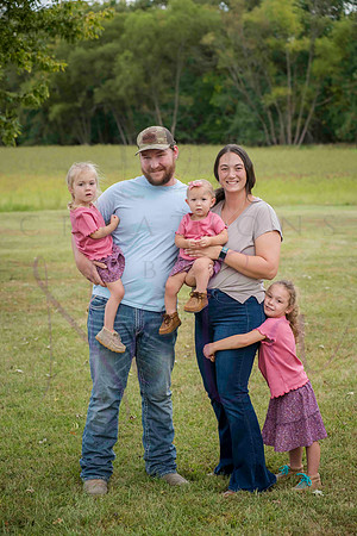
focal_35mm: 80
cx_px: 178
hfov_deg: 17.1
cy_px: 268
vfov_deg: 25.4
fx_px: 1190
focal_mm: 80
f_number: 5
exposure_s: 1/400
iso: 400
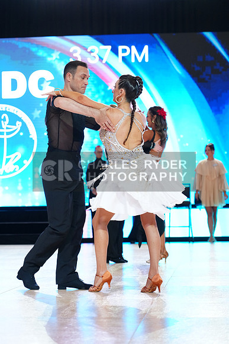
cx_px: 114
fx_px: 1001
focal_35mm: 105
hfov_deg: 13.0
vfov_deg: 19.5
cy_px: 172
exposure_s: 1/200
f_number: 4
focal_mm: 105
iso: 2000
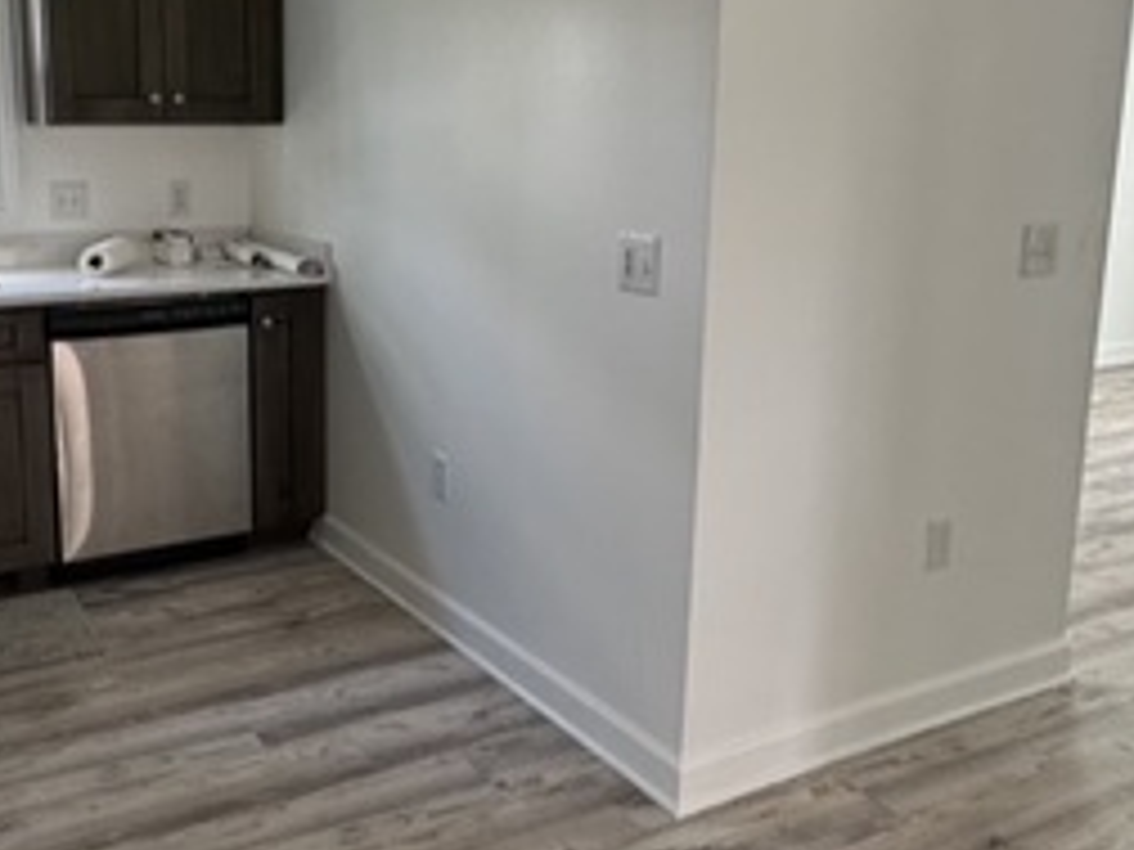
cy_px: 342
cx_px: 387
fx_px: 1212
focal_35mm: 37
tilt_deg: -10.9
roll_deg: -0.2
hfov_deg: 49.4
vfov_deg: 38.5
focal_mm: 2.22
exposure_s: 1/99
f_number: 2.2
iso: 125
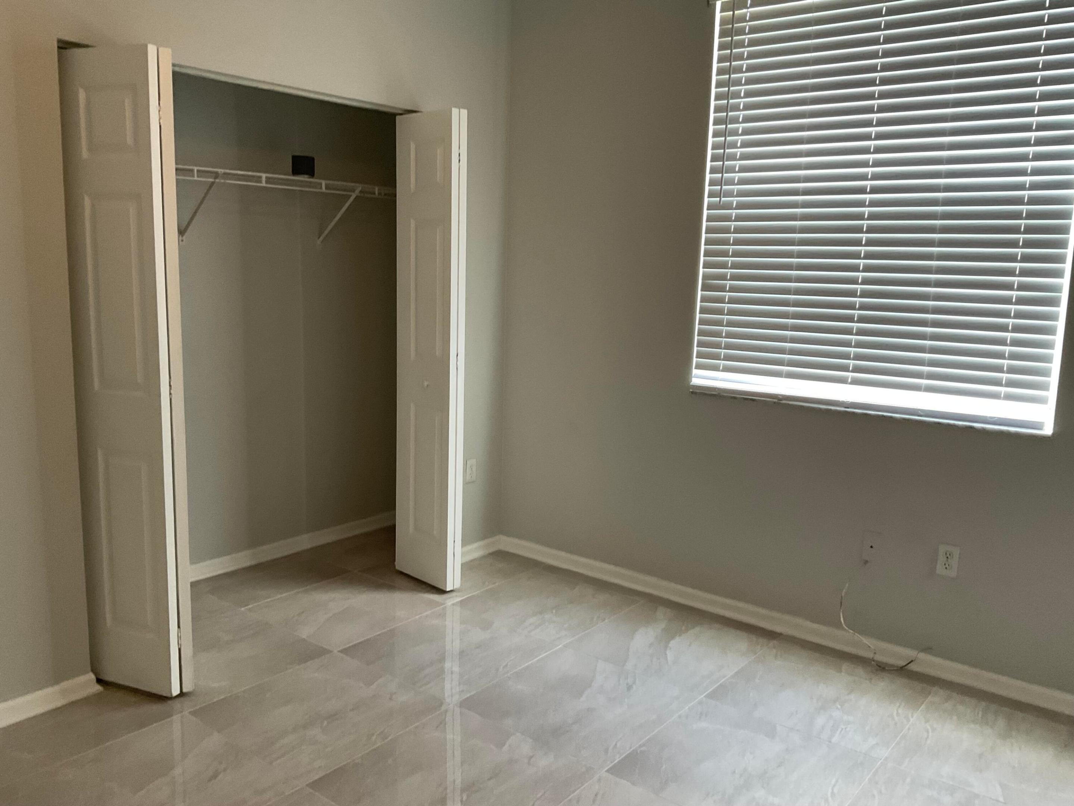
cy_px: 403
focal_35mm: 29
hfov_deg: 61.7
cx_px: 537
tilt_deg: -6.3
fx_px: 900
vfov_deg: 48.2
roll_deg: +0.8
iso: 100
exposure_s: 1/60
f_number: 1.8
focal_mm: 3
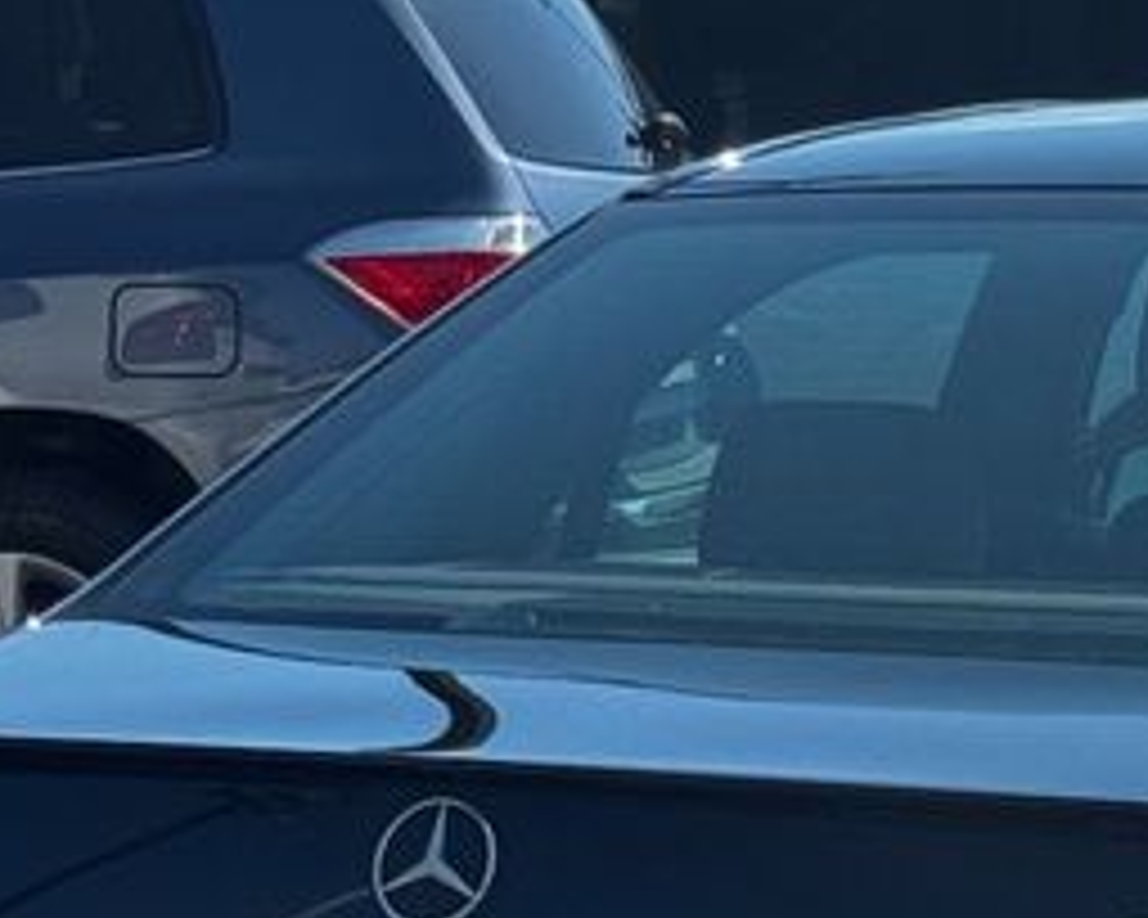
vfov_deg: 8.2
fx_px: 6388
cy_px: 927
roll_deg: -0.3
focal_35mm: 188
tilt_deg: -9.6
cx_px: 1396
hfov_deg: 10.1
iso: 64
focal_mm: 6.76
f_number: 1.78
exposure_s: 1/2331
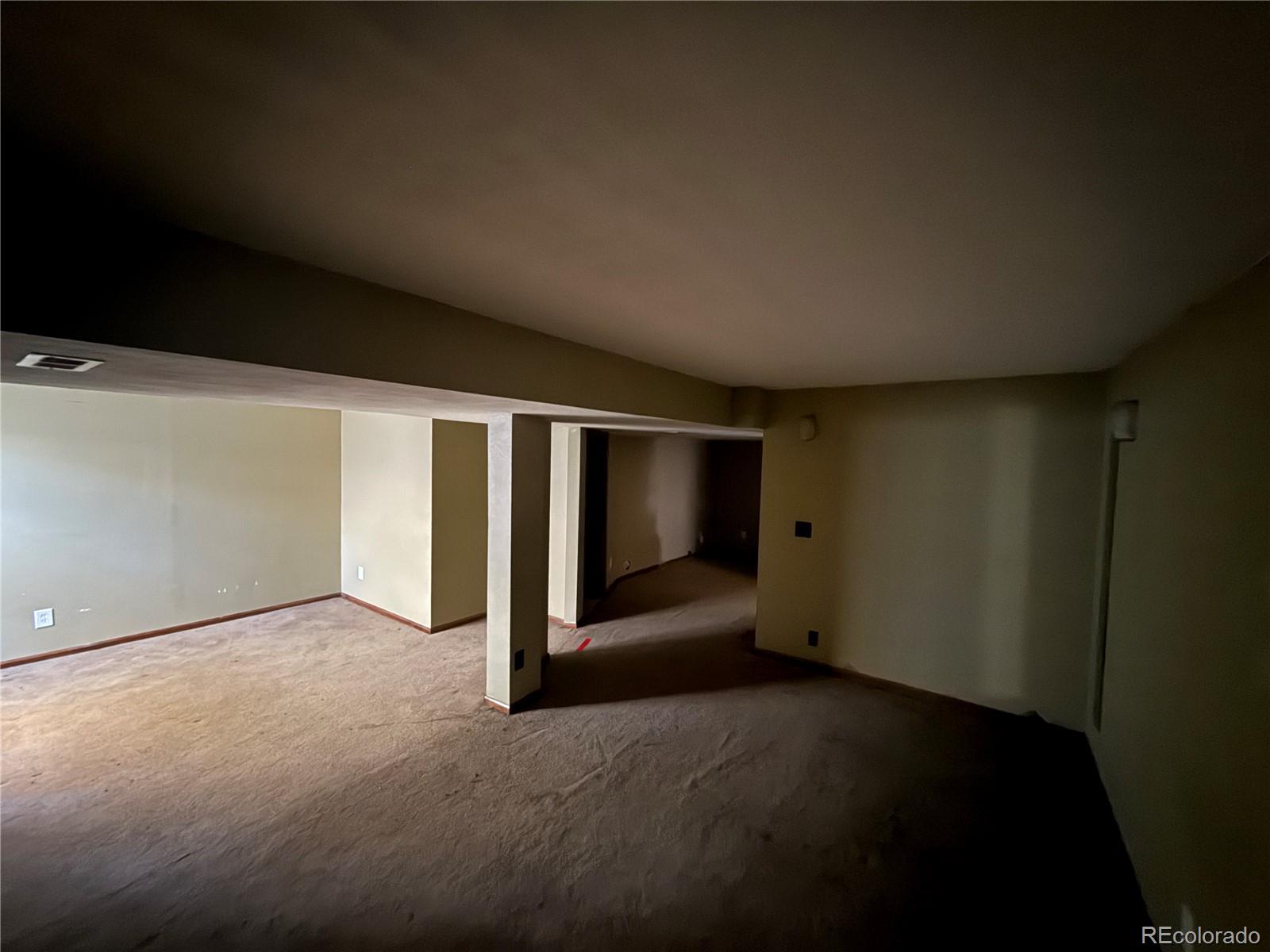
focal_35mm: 14
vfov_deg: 85.7
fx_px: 514
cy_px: 476
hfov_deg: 102.1
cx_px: 635
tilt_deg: -2.8
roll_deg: -1.2
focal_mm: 2.22
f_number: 2.2
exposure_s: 1/4
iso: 1250
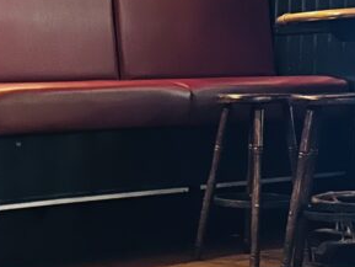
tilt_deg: -7.6
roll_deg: +1.2
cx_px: -134
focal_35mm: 92
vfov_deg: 16.0
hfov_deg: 19.3
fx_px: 944
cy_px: 199
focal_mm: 5.7
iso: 1000
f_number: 1.5
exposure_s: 1/20
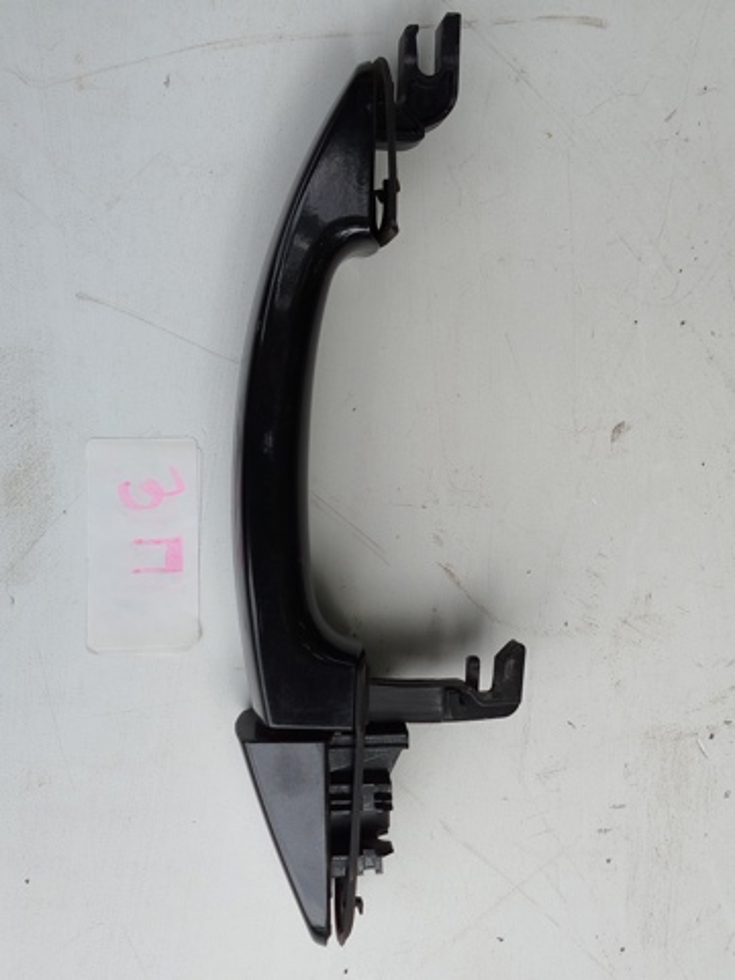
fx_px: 1359
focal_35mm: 48
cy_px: 490
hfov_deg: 30.3
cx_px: 368
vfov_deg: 39.7
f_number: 1.7
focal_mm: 5.31
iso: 50
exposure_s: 1/372
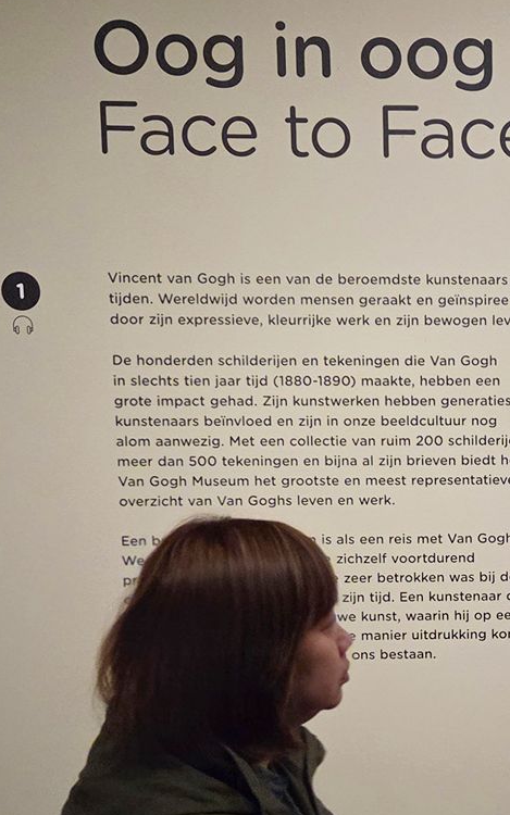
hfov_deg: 19.3
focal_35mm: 65
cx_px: 534
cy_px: 690
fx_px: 1445
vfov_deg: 30.5
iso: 2000
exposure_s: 1/120
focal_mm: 5.4
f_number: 1.8
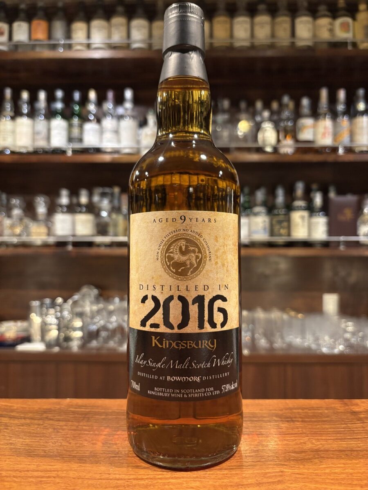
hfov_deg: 53.1
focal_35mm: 26
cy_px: 245
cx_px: 184
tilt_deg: +0.9
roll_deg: -0.3
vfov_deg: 67.3
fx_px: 369
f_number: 1.6
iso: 500
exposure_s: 1/42
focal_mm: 5.96
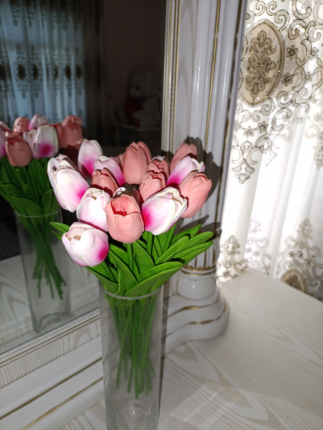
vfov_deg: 69.4
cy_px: 215
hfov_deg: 54.9
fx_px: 311
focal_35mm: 25
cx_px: 162
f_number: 1.7
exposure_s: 1/33.3
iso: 400
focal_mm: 4.71
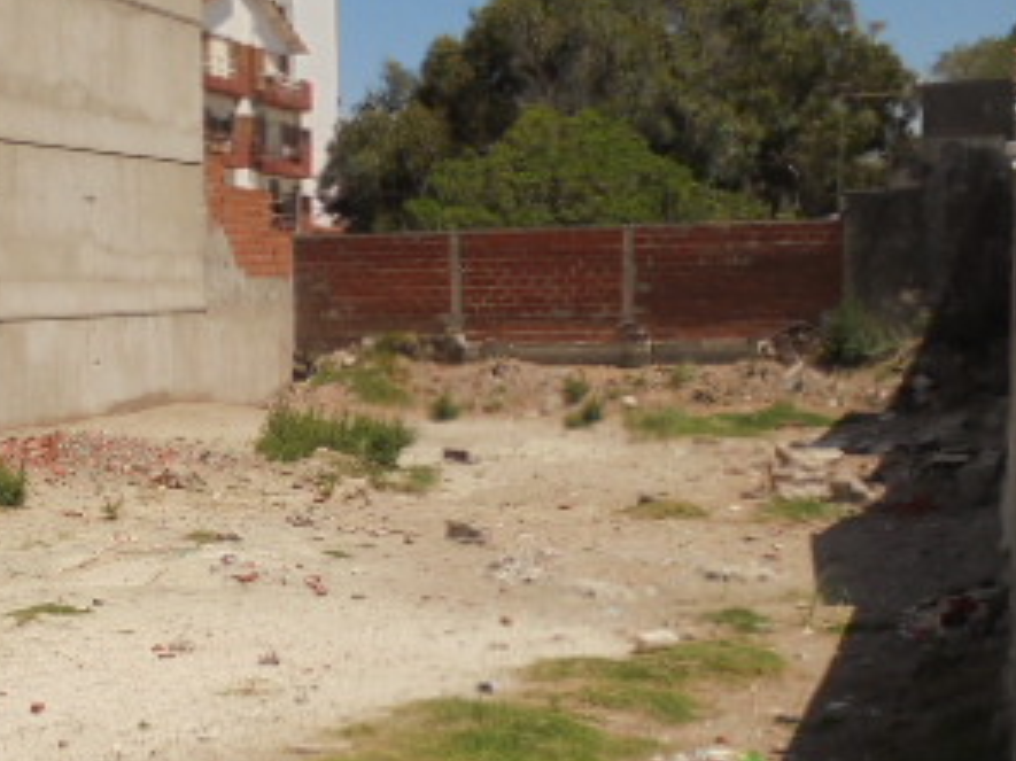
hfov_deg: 29.2
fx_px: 1848
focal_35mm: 63
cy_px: 530
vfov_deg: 23.1
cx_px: 59
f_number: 11.8
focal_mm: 5.3
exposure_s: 1/200
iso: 100
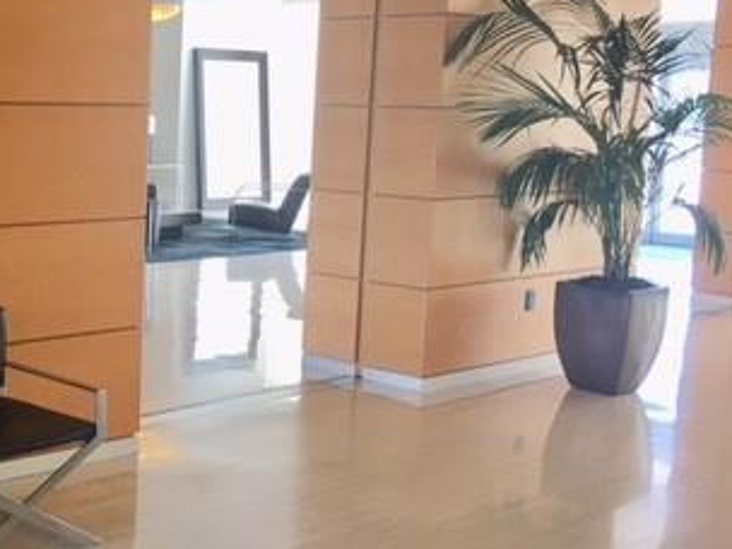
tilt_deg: -9.4
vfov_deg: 24.0
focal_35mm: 61
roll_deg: -1.1
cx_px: 51
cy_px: 282
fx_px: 1290
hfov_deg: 30.1
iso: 25
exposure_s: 1/30
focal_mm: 4.15
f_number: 2.2
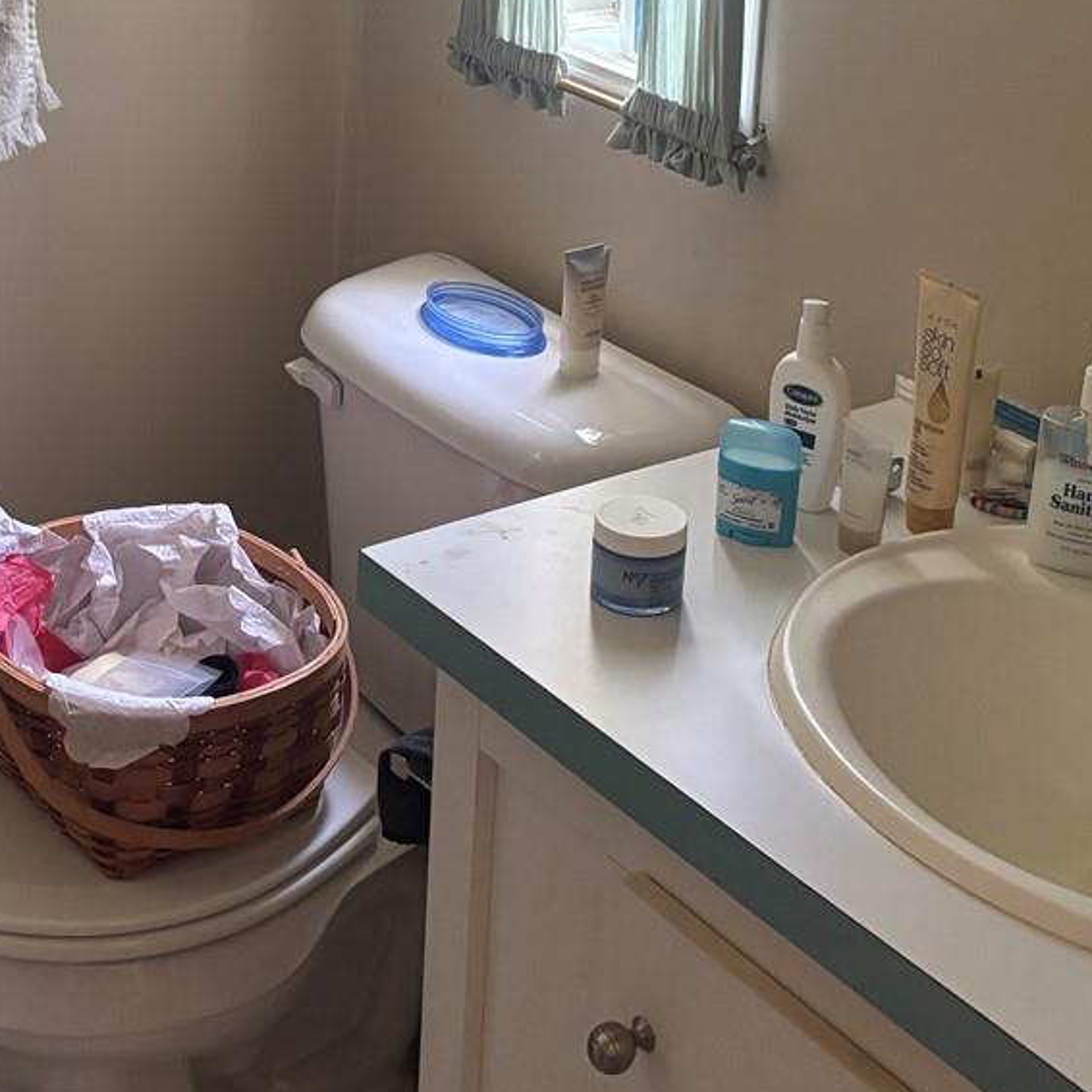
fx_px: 2320
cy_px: 96
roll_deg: -2.0
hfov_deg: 26.4
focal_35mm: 65
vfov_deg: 25.6
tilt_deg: -15.9
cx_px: 450
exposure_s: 1/60
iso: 500
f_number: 1.6
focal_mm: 5.96
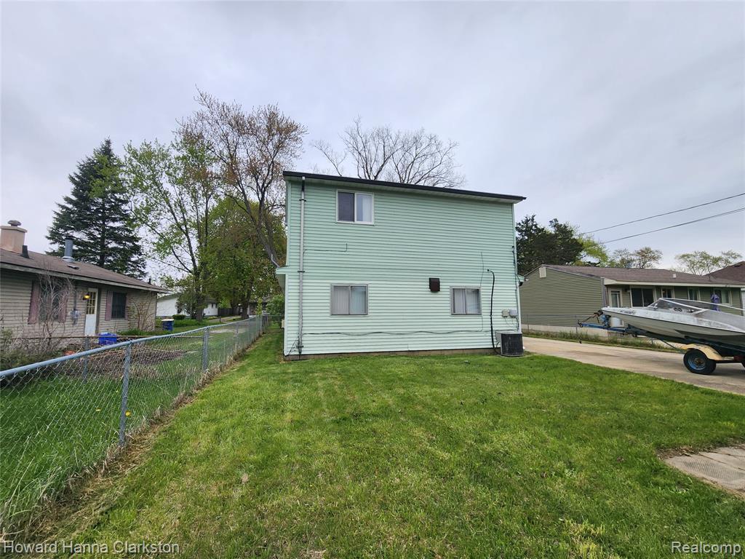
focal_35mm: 13
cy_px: 280
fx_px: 280
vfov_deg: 89.9
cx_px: 372
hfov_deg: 106.2
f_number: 2.2
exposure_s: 1/1222
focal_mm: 2.2
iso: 50
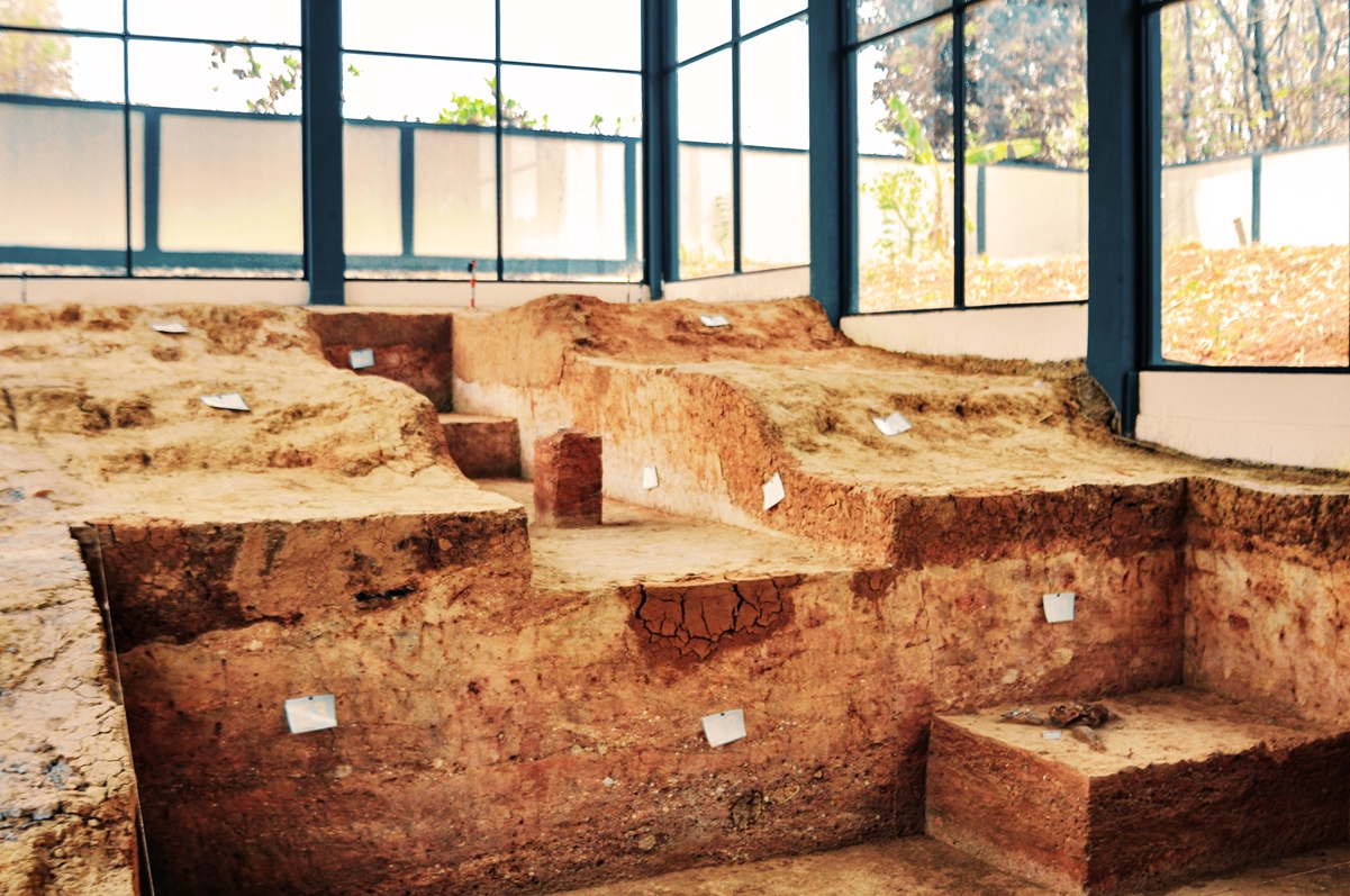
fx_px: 1348
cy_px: 448
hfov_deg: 53.2
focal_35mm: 36
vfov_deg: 36.8
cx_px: 675
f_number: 22
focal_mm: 24
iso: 100
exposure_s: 1/250
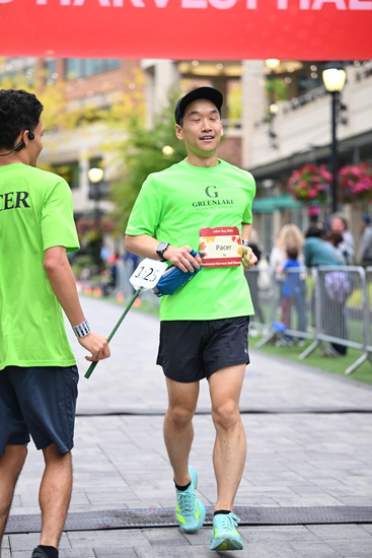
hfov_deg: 15.5
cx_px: 186
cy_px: 279
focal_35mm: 88
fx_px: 1363
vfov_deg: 23.1
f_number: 2.8
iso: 1250
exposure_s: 1/1250
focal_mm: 88
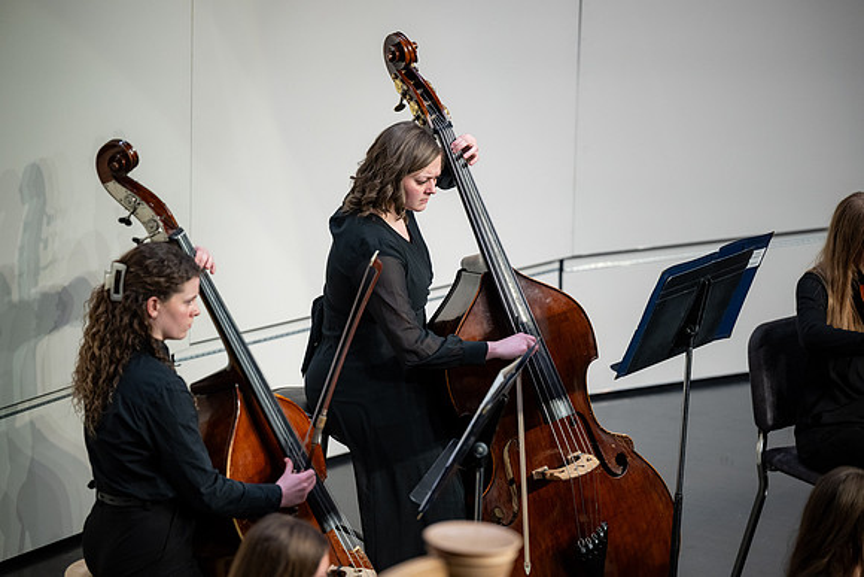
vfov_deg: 7.2
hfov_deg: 10.8
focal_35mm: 190
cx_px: 432
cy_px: 288
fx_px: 4561
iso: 1250
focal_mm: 190
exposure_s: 1/400
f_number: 2.8
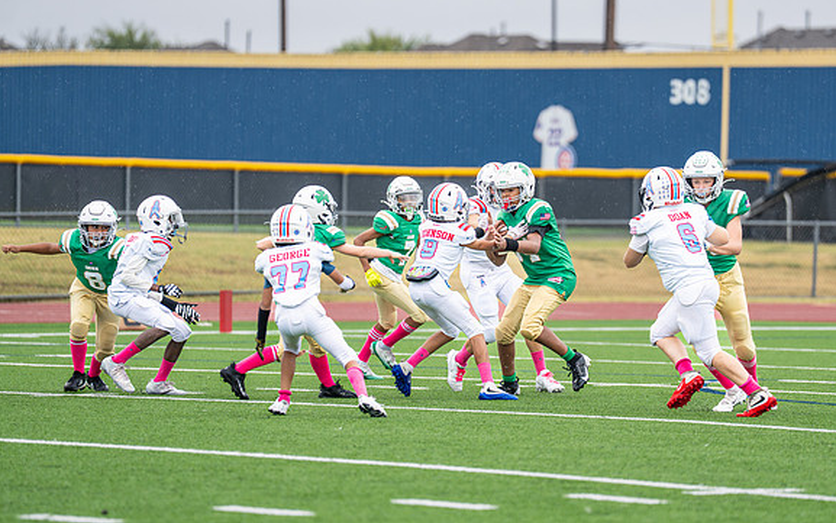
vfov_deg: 4.9
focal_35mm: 269
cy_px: 248
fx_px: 6131
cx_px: 538
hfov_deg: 7.8
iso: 320
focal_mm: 200
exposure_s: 1/1000
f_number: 2.8
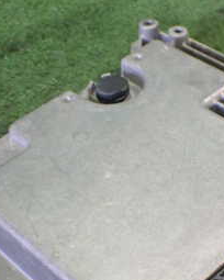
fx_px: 572
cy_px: 219
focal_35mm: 69
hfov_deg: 21.9
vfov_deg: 27.1
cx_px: 178
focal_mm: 5.4
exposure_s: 1/60
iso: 800
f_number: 2.3
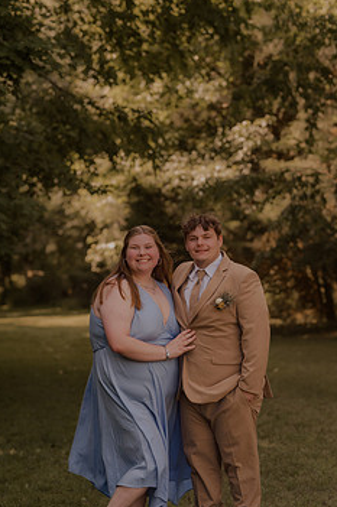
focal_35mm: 109
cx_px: 174
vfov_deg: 18.7
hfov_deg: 12.5
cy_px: 318
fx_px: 1535
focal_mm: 85
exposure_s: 1/125
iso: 100
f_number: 2.8
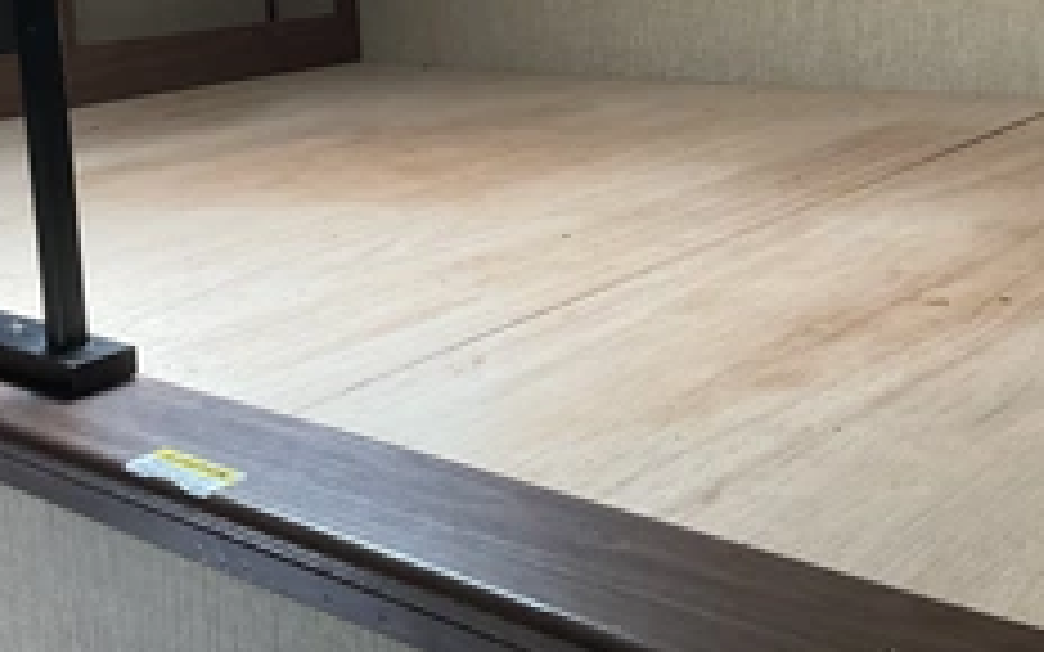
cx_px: 504
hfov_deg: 38.2
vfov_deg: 24.0
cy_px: 117
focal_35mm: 53
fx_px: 1508
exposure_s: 1/84
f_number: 1.8
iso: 64
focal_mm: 3
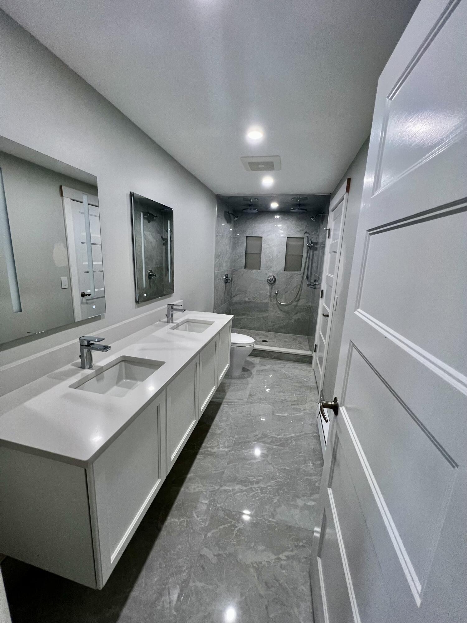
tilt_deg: -11.1
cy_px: 312
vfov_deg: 106.2
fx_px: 234
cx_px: 234
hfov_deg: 89.9
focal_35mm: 13
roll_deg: -1.4
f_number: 1.8
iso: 200
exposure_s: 1/120
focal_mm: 1.57
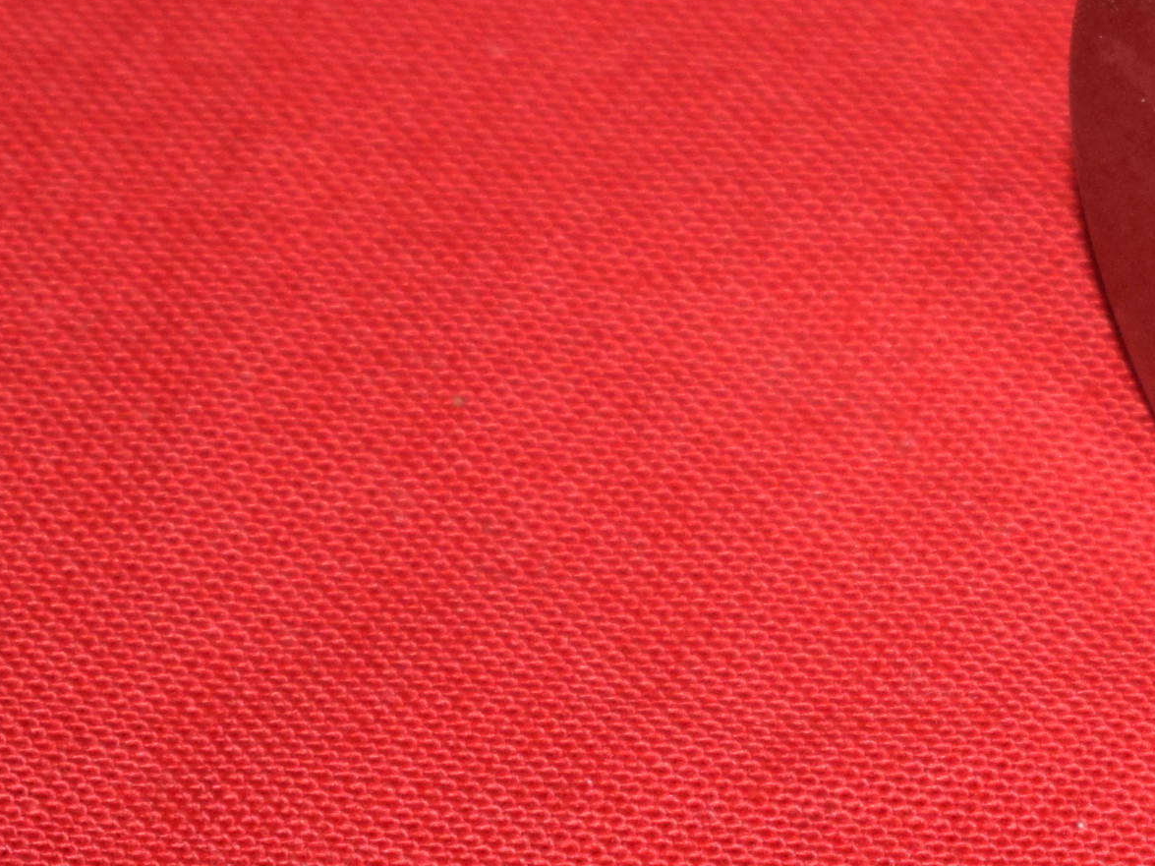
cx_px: 1574
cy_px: 390
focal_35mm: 276
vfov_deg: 5.4
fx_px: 9208
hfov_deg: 7.1
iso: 800
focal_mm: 50
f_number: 5.6
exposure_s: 1/60
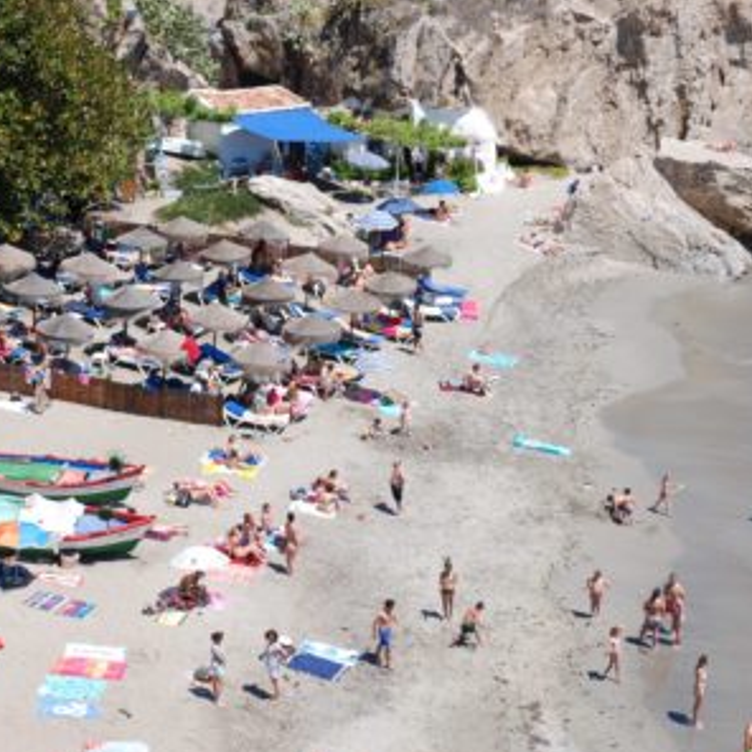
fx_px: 2015
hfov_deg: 21.1
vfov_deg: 21.1
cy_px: 403
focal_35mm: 82
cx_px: 356
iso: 100
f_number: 8
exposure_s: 1/250
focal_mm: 38
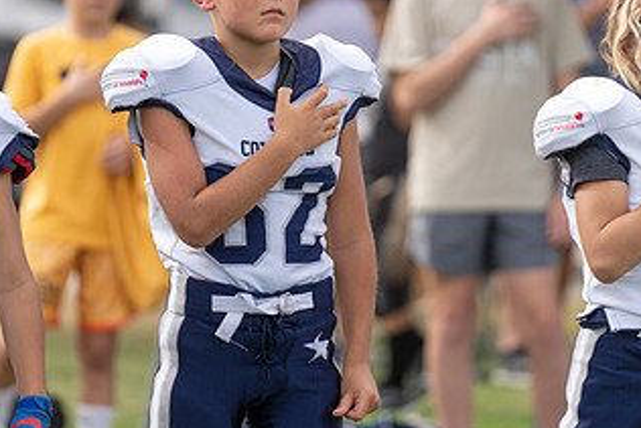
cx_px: 260
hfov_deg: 5.6
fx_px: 6537
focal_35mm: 367
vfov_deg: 3.7
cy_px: 147
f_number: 2.8
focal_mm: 200
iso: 160
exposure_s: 1/1250
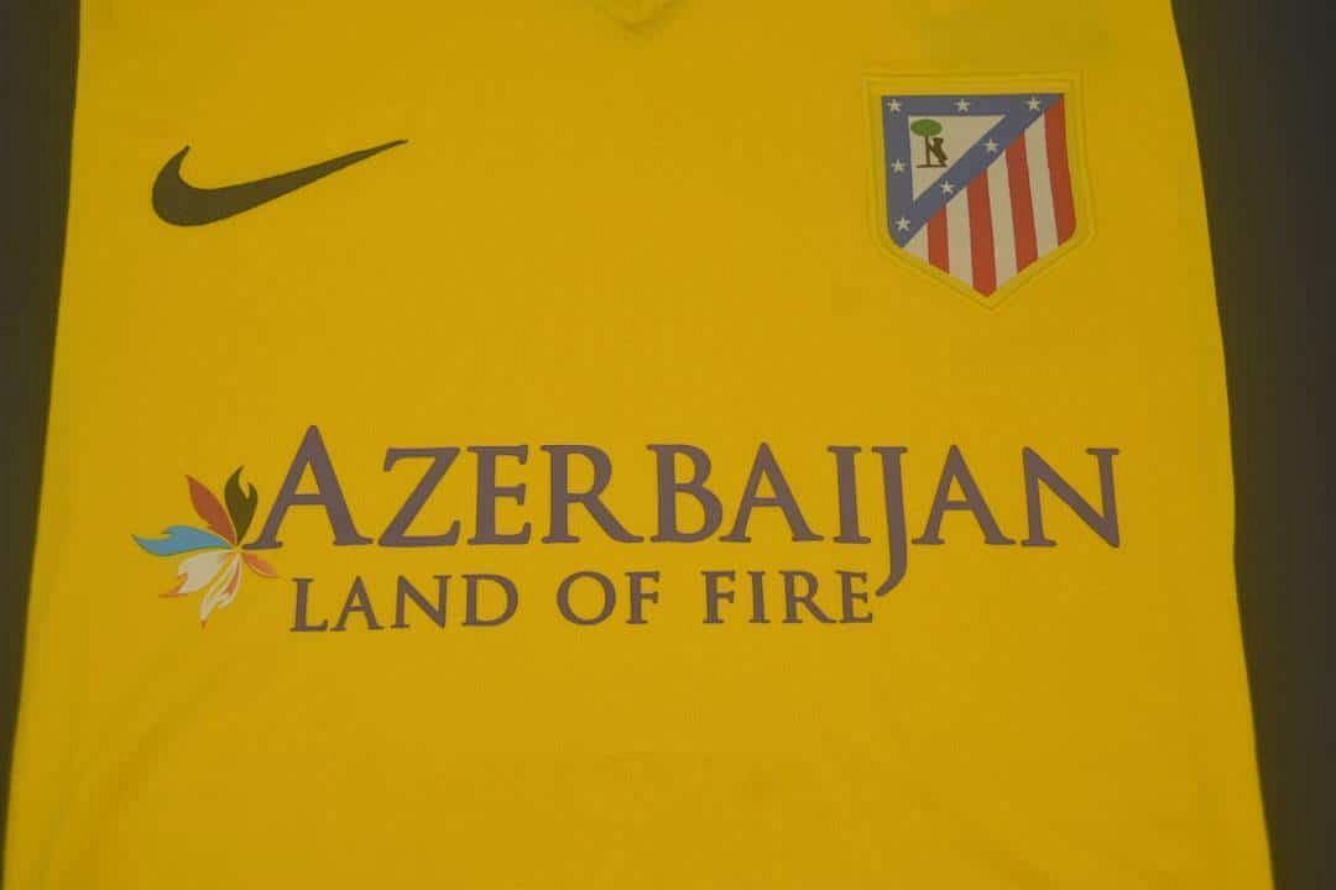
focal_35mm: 44
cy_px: 445
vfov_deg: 30.8
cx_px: 668
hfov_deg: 45.0
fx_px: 1614
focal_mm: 29
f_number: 4.5
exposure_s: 1/160
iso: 200
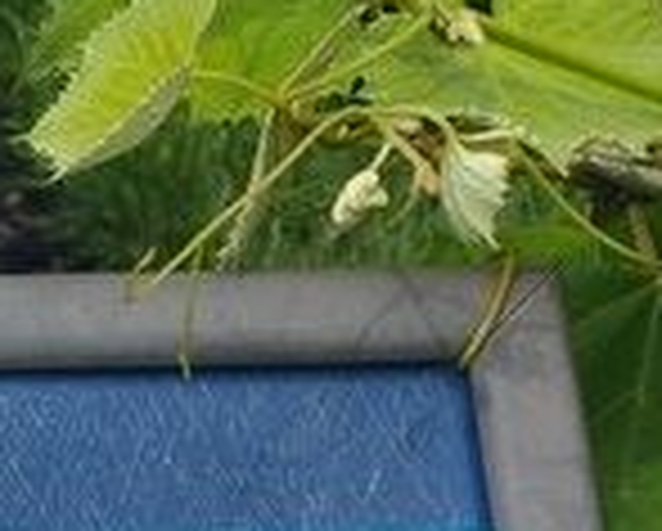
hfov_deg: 12.2
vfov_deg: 10.7
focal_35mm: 122
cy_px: 1310
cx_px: -977
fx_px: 2393
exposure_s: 1/679
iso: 100
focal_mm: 5.56
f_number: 1.8
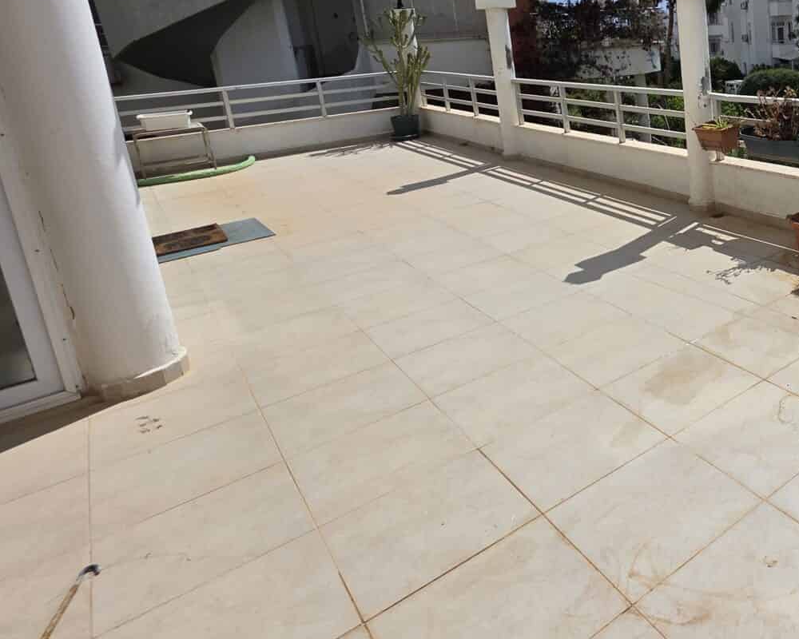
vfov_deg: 52.3
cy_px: 153
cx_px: 779
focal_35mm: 26
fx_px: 615
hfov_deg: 53.6
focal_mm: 2.2
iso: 40
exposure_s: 1/5750
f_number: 1.9
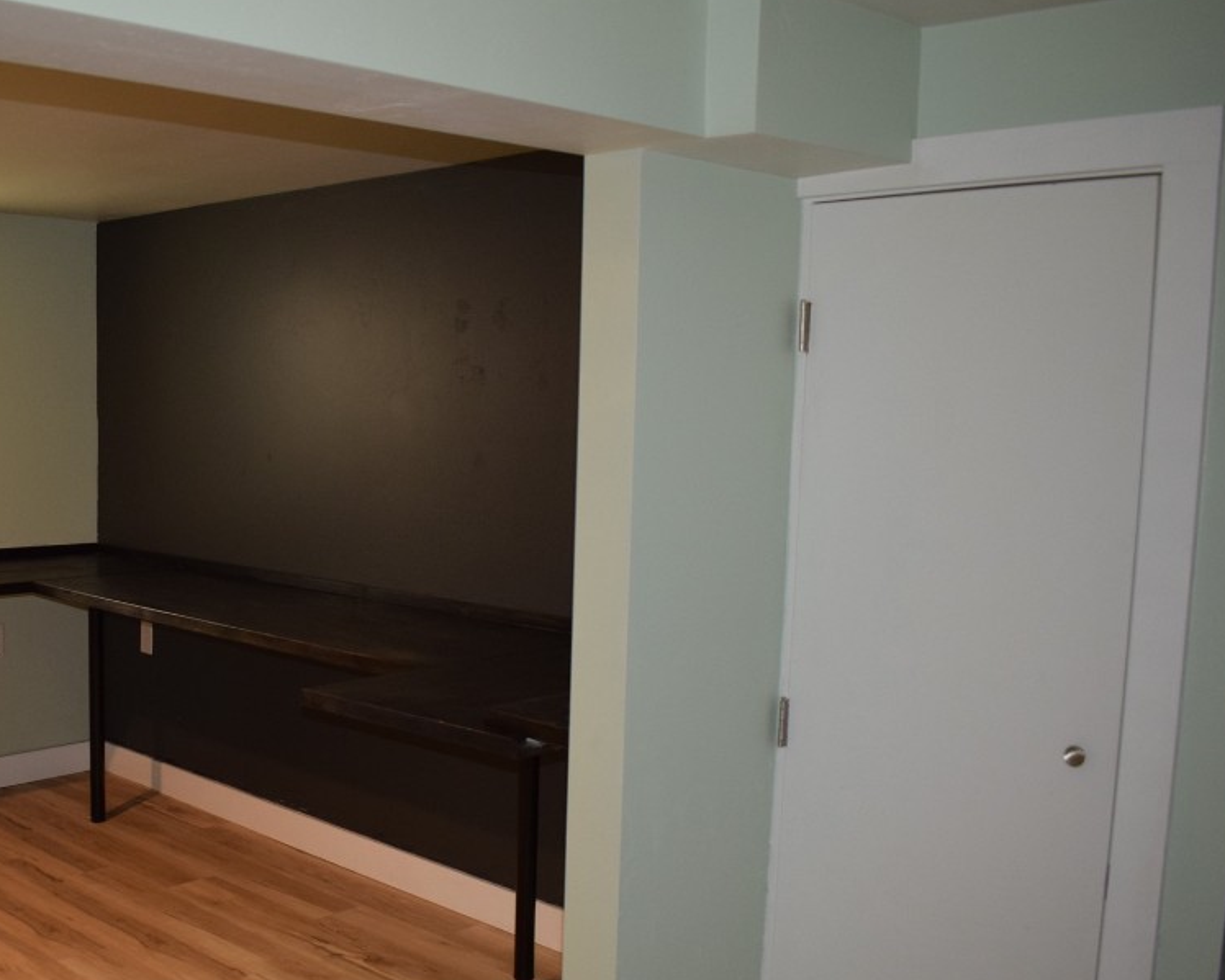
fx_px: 1415
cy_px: 579
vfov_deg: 38.1
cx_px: 332
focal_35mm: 39
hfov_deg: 45.5
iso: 800
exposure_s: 1/80
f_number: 4.5
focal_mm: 18
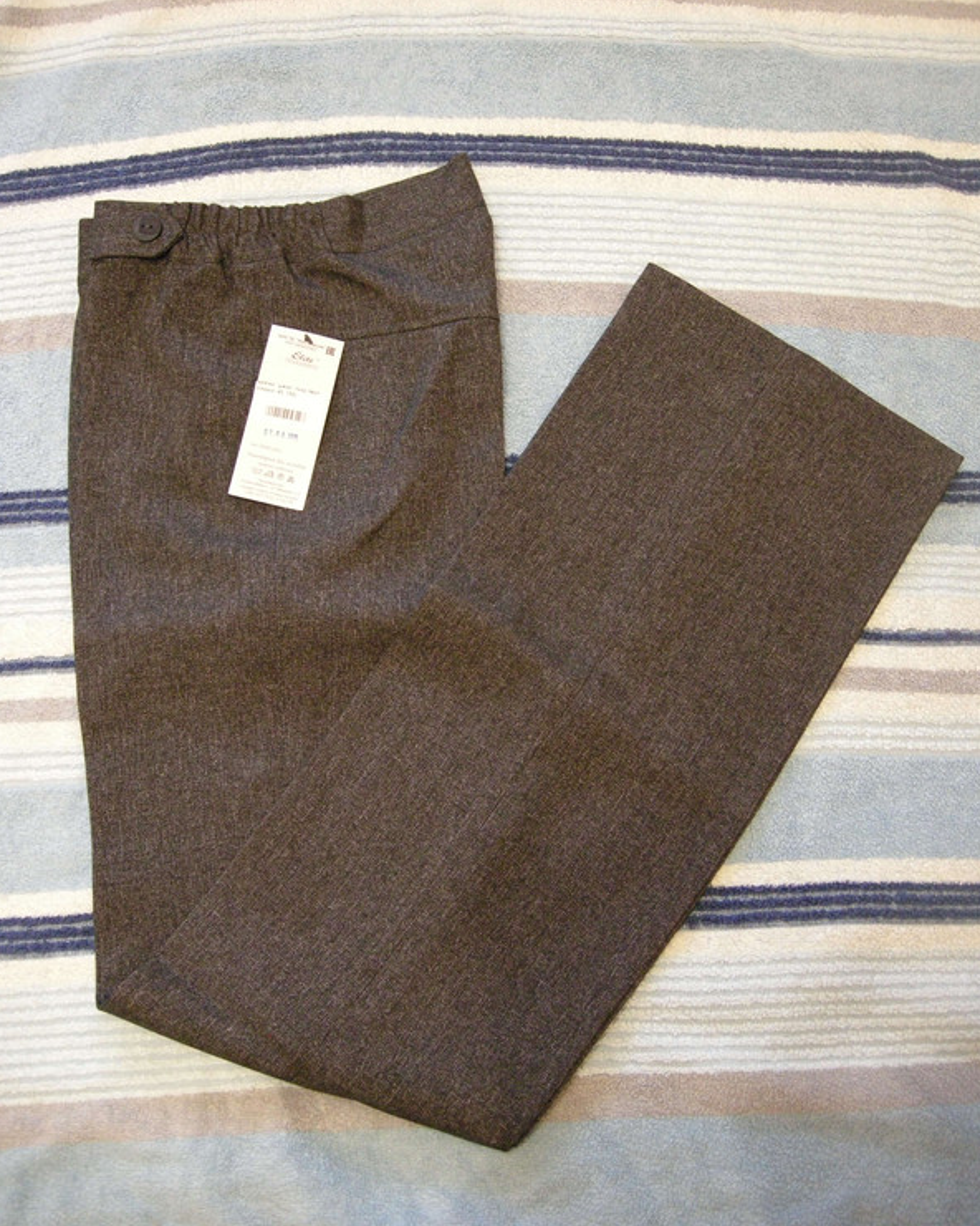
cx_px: 490
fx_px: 1378
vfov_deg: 47.9
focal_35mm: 38
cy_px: 577
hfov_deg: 39.2
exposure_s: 1/11.2
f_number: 2.7
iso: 400
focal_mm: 7.5
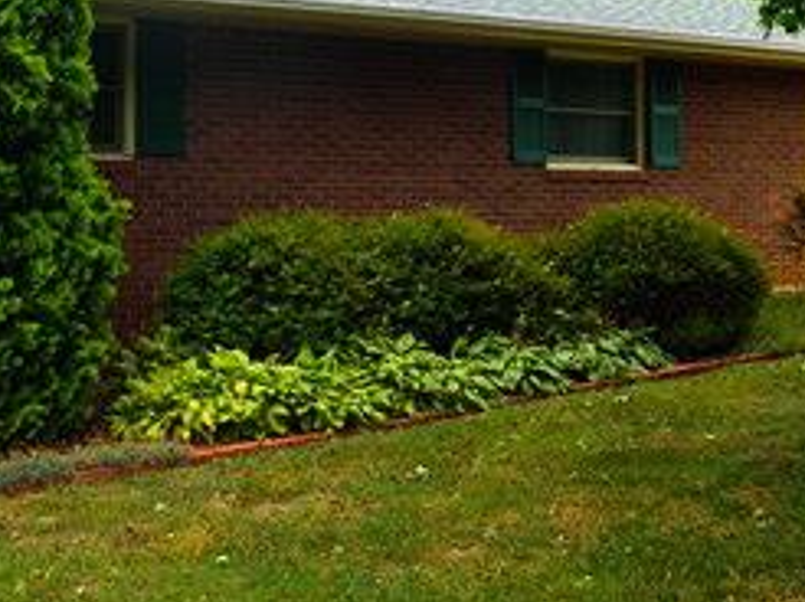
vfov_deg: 23.6
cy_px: 103
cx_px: 497
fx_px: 1417
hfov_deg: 31.6
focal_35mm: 61
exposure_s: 1/60
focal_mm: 5.5
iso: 100
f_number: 3.6
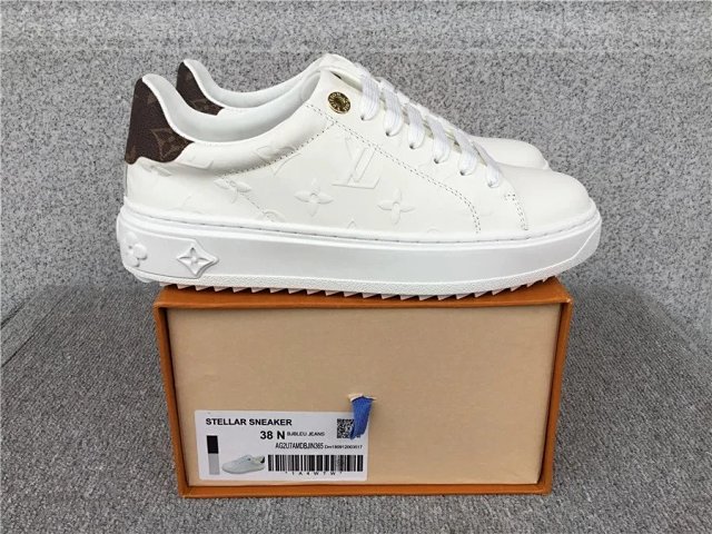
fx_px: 638
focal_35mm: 31
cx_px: 356
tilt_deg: -21.3
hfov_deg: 58.4
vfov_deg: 45.4
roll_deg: +0.2
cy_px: 267
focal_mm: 3.3
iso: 25
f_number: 2.4
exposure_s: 1/215
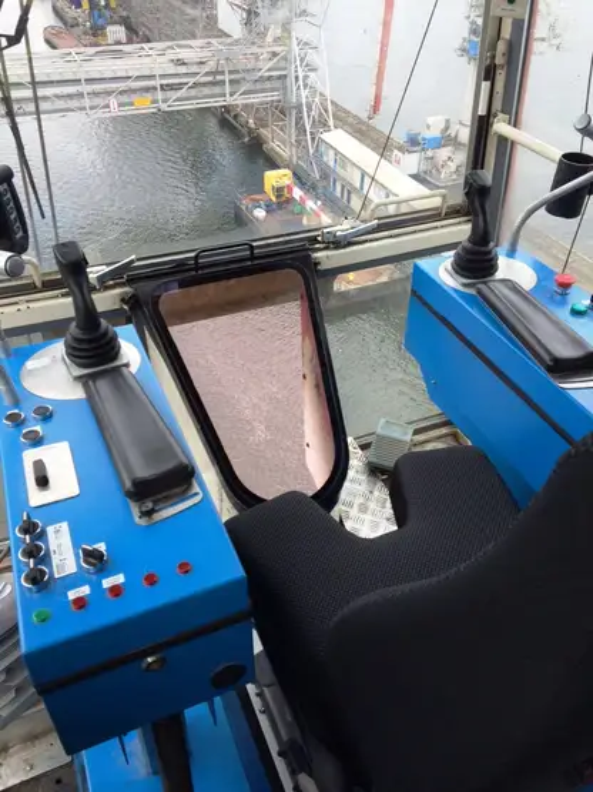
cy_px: 396
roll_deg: +0.2
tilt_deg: -39.1
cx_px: 296
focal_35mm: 29
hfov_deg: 48.2
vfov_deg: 61.7
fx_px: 663
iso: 32
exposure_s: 1/164
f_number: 2.2
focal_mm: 4.15
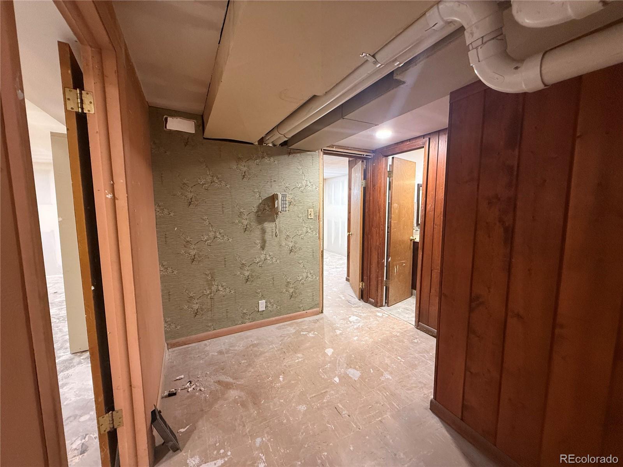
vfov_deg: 85.7
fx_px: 252
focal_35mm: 14
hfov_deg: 102.1
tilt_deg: -5.8
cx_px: 312
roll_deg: +0.3
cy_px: 234
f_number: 2.2
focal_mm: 2.22
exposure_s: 1/60
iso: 400
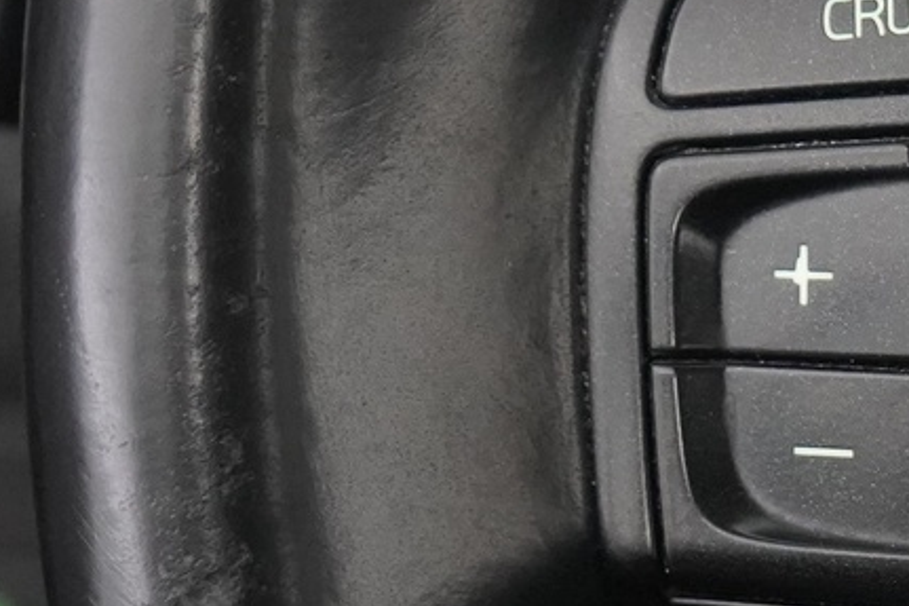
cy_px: 367
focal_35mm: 233
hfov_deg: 8.8
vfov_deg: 5.9
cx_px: 869
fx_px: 5881
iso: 8000
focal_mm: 62
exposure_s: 1/40
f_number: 5.6
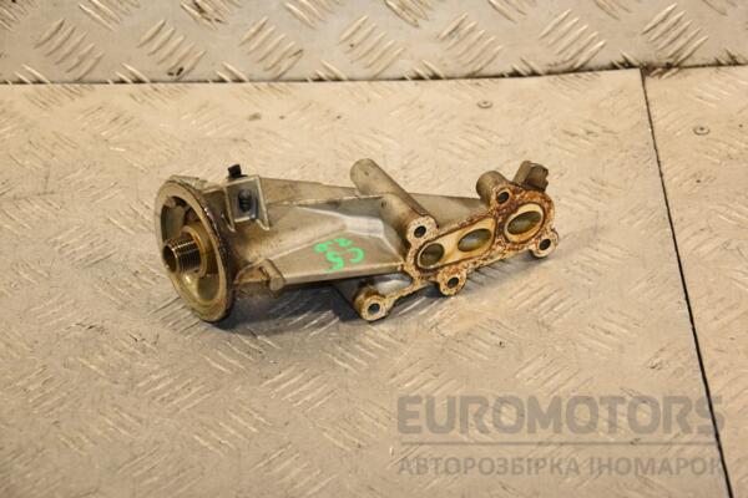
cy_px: 249
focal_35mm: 93
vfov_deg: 14.7
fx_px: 1932
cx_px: 374
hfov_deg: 21.9
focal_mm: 62
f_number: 5.6
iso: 800
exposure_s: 1/200
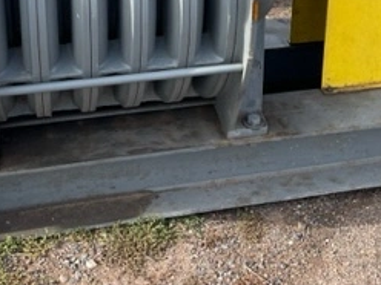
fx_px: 737
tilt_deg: -19.2
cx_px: 214
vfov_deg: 20.4
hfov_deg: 28.9
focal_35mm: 67
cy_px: -66
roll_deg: -3.4
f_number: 1.6
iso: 32
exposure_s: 1/1164
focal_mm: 5.1
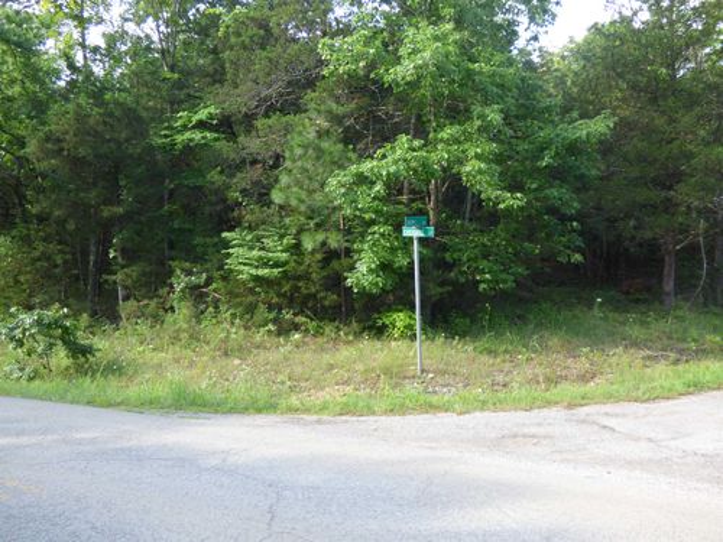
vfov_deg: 44.2
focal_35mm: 32
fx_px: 668
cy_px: 271
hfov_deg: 56.8
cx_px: 362
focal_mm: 5.53
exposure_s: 1/100
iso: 100
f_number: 3.3
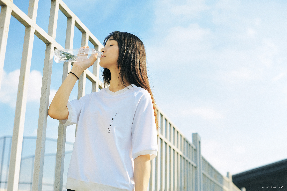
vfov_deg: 27.0
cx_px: 144
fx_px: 398
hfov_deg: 39.6
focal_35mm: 50
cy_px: 96
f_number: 2.8
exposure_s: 1/2000
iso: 200
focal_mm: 50
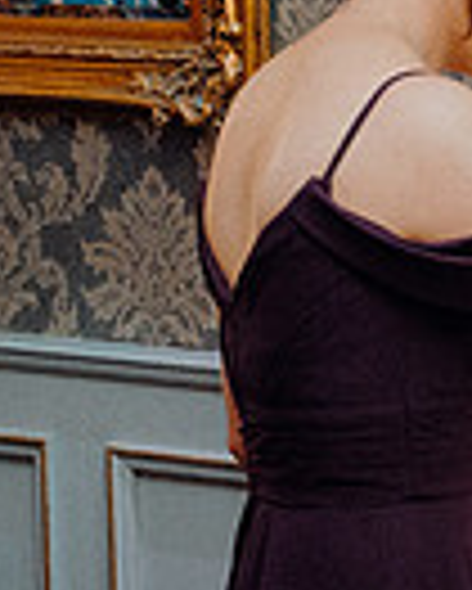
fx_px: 3488
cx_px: 809
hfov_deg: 7.5
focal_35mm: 200
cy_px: 349
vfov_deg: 9.6
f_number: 3.5
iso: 2500
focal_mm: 32
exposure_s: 1/160
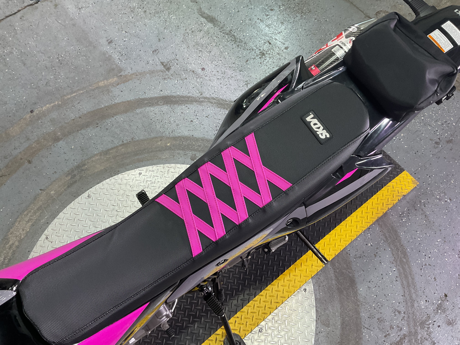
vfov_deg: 48.2
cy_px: 172
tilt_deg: -65.0
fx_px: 385
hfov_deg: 61.7
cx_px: 230
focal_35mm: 29
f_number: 1.8
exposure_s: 1/60
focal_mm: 3
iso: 125
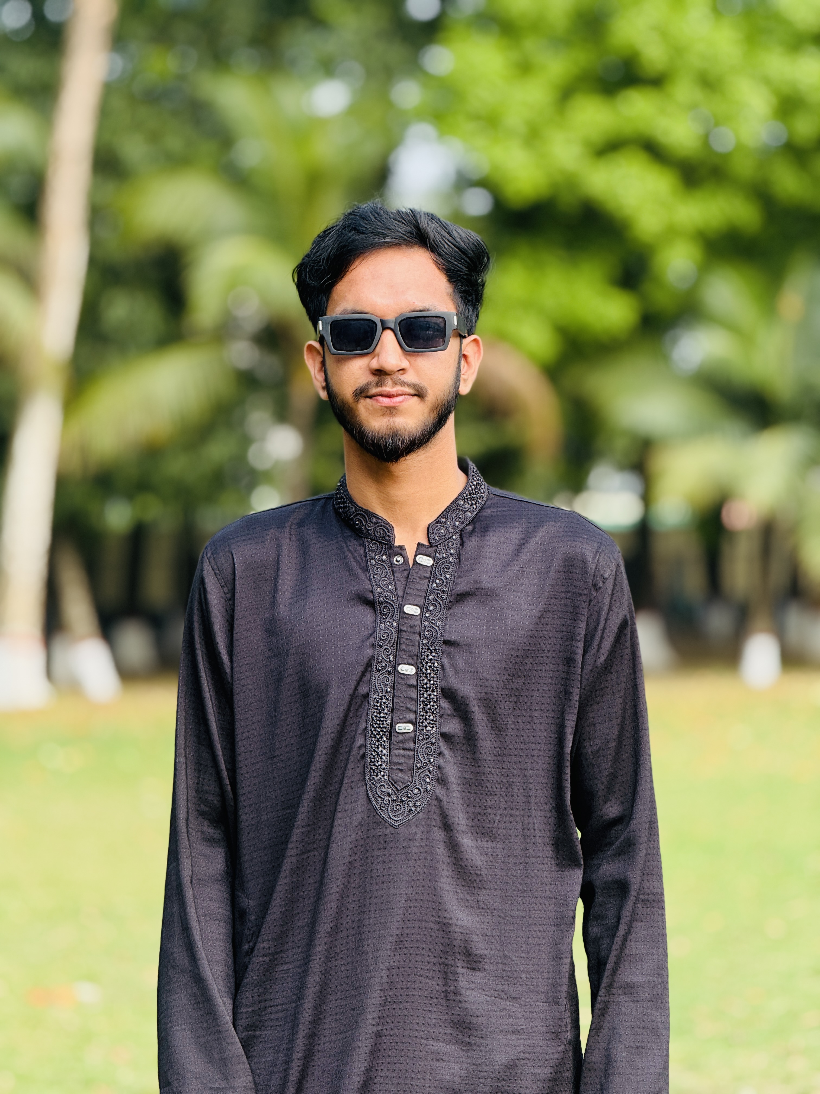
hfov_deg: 12.3
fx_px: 3790
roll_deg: +0.2
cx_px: 410
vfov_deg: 16.4
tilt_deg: +0.5
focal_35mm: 120
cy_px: 547
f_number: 2.8
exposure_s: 1/241
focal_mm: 15.66
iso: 50
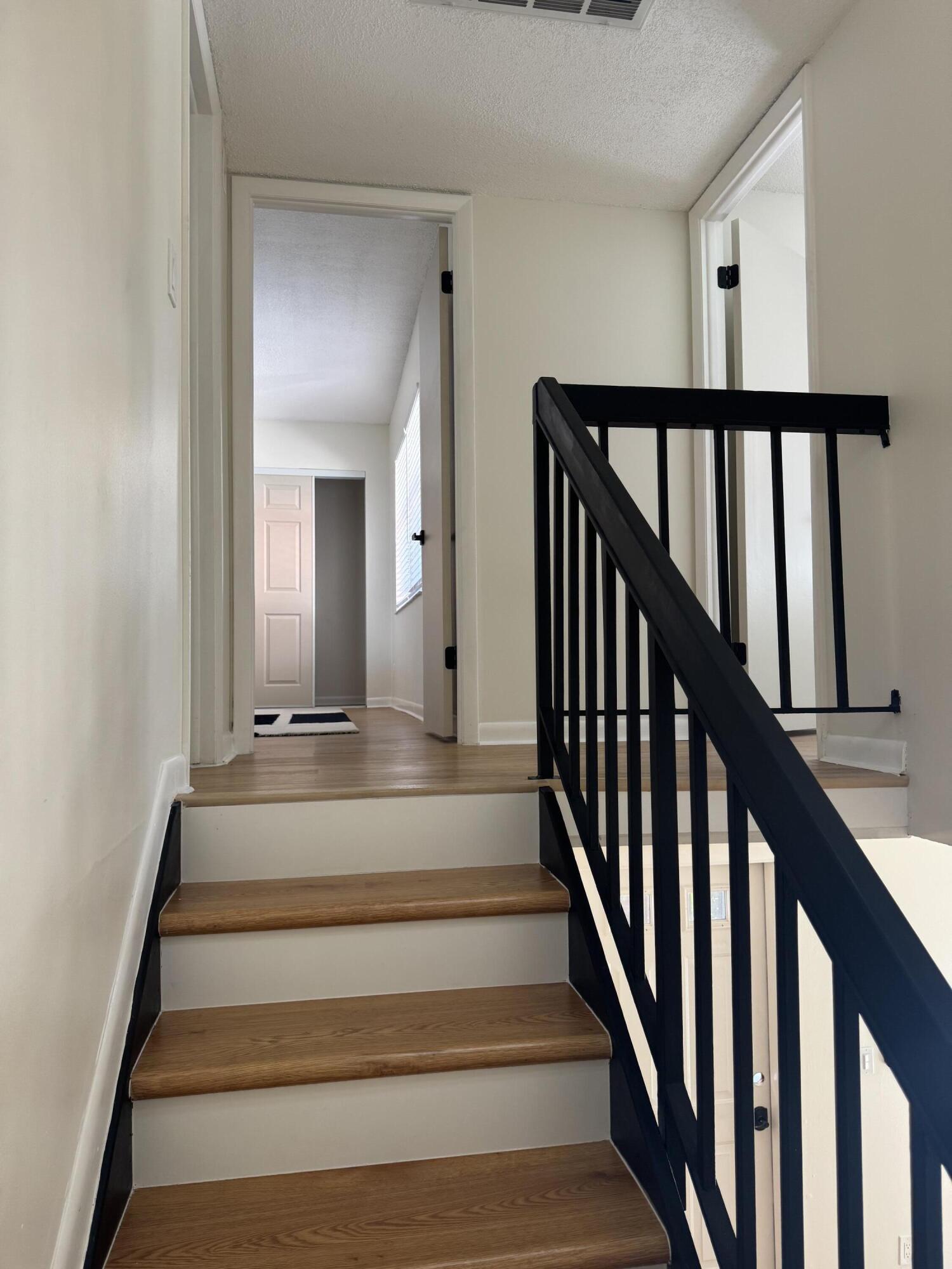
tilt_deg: +2.7
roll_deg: +0.5
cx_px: 476
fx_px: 880
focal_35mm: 24
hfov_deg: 56.8
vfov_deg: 71.6
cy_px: 634
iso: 160
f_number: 1.78
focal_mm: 6.76
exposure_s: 1/120
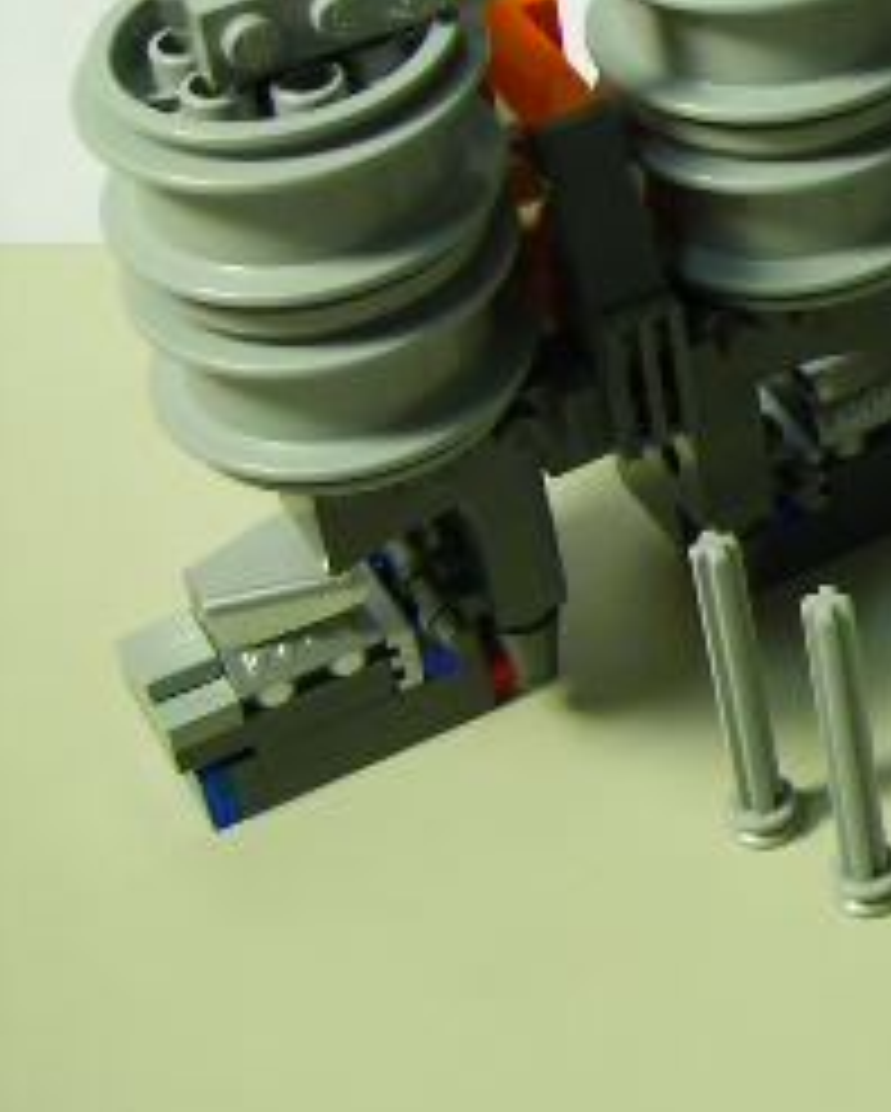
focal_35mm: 96
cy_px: 351
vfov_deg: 19.9
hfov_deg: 14.7
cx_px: 1431
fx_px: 3161
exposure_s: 1/6.1
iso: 50
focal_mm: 6.3
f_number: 3.2
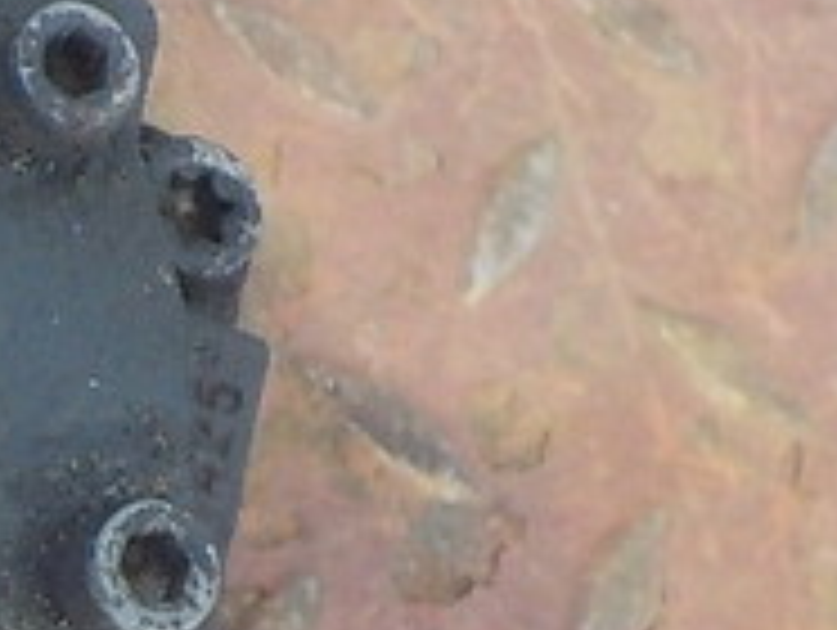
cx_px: -490
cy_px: 504
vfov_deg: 14.3
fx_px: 2494
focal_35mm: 103
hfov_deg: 16.9
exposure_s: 1/25
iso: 400
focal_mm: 4.1
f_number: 3.3
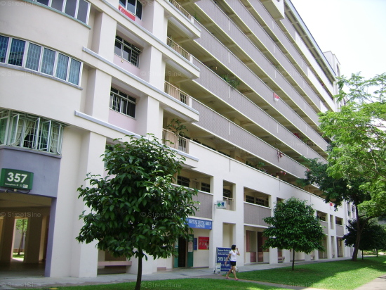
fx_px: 390
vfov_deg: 40.7
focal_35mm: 35
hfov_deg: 52.6
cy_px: 145
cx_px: 193
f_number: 2.8
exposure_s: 1/706
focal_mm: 5.95
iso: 50
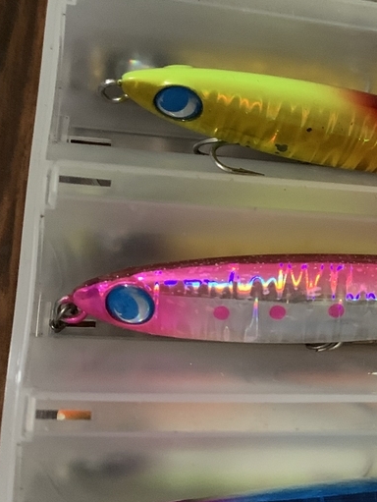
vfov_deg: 31.6
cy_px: 202
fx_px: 885
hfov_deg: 22.7
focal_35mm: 61
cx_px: 415
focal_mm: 4.25
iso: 640
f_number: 1.8
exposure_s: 1/25
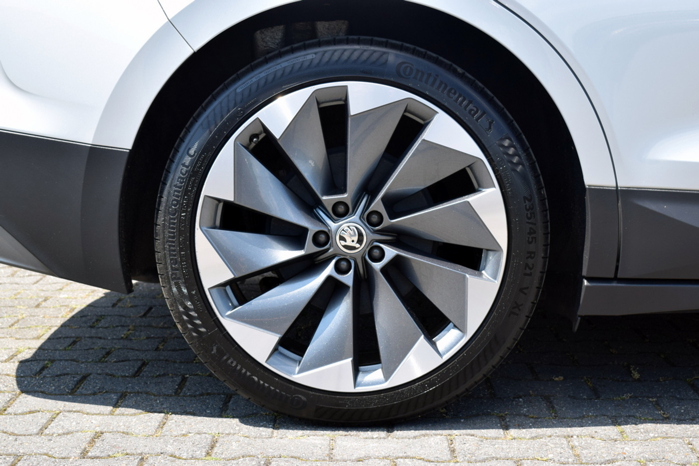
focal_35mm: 63
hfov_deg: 31.9
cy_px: 233
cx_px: 350
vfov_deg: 21.6
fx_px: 1223
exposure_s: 1/250
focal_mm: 42
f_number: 8
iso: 320
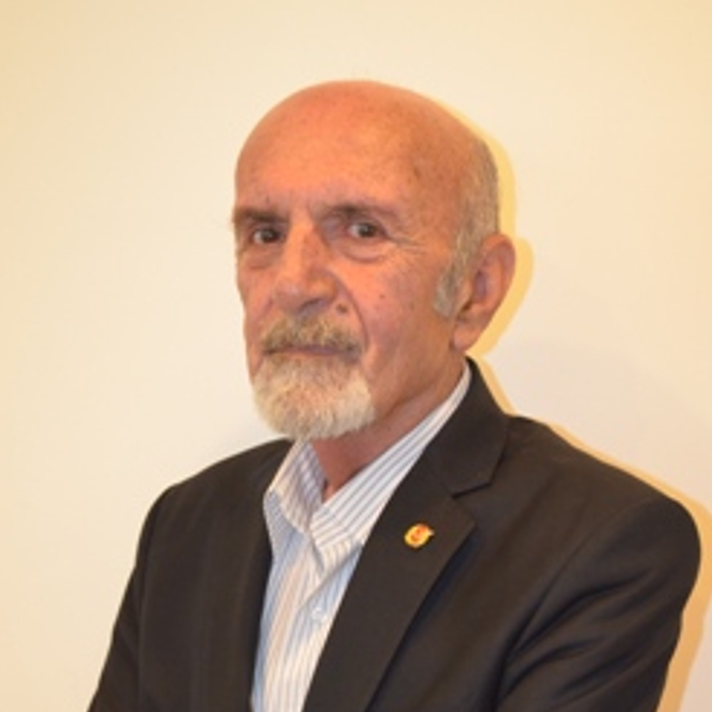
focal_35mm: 65
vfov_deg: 25.9
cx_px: 378
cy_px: 602
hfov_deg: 26.5
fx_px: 1513
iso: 2500
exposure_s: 1/60
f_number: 4.5
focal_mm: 28
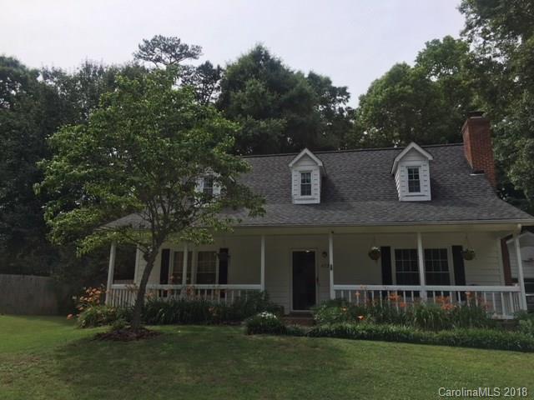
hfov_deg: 61.7
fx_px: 447
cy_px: 200
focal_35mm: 29
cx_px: 267
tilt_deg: +14.6
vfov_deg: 48.2
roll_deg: -1.6
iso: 25
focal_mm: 4.15
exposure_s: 1/1282
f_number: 2.2
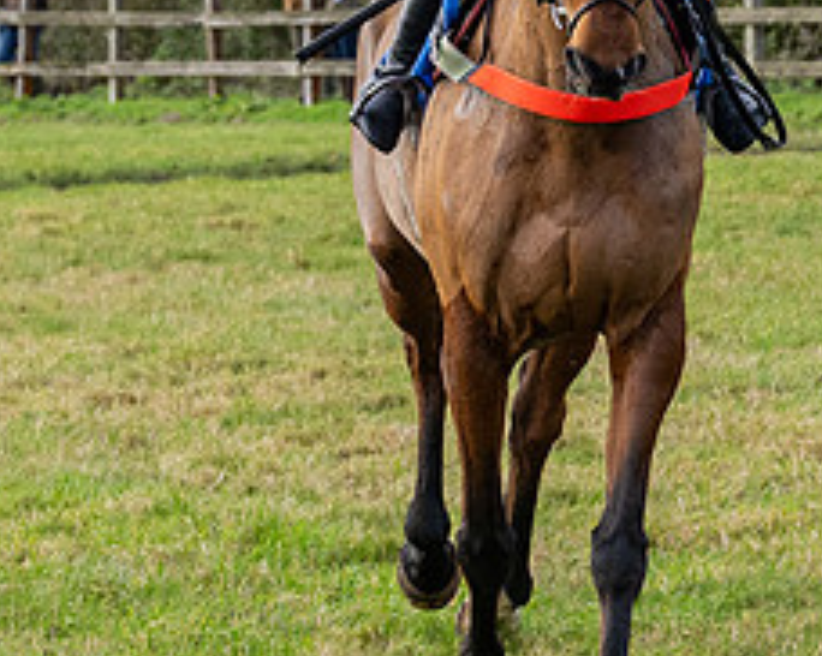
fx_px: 11230
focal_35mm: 462
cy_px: -98
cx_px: 670
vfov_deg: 3.3
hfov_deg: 4.2
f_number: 5
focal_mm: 86
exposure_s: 1/800
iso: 800
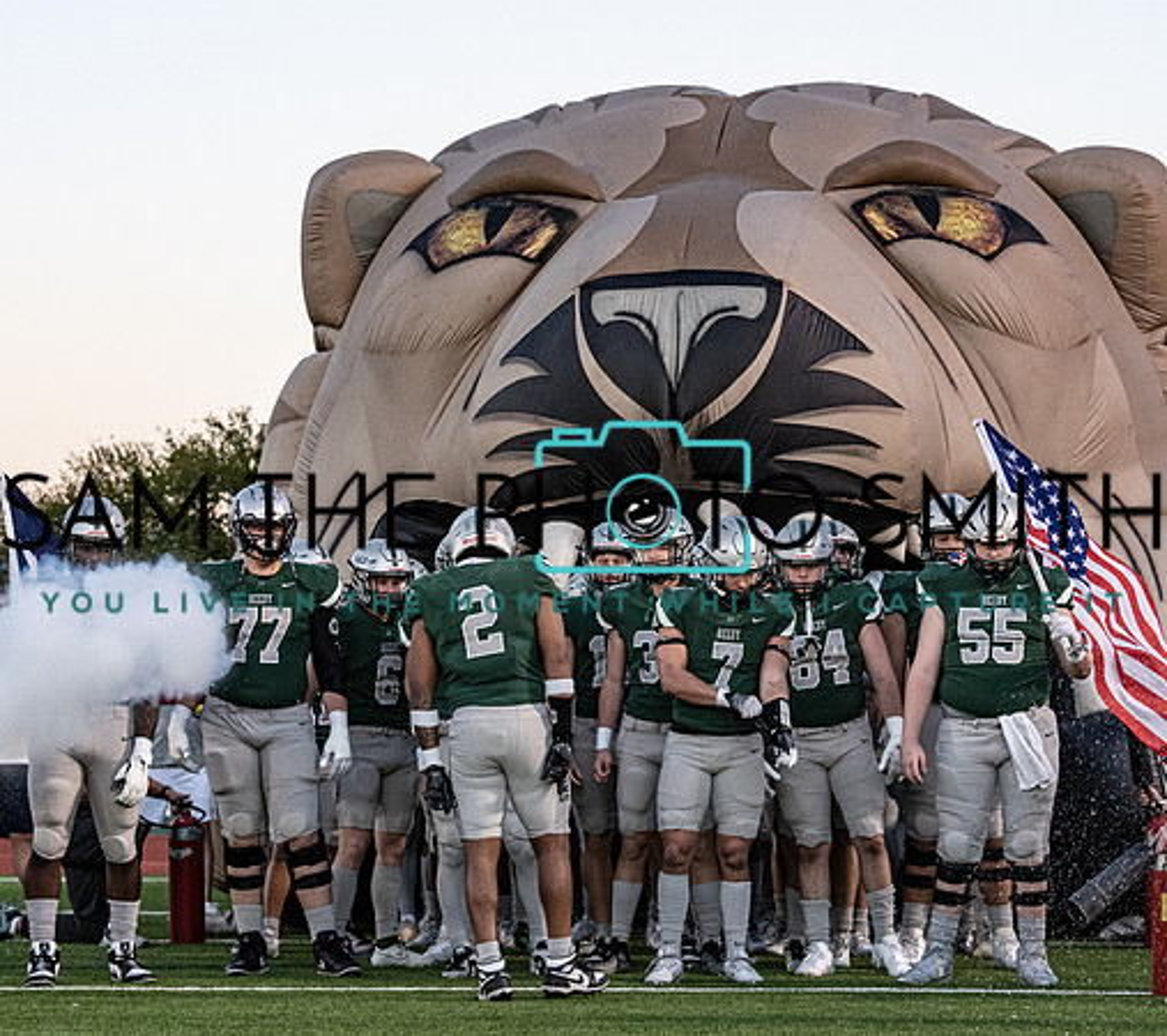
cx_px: 627
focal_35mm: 108
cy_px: 654
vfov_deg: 15.2
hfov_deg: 17.1
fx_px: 3884
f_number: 4
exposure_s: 1/1250
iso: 2500
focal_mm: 70
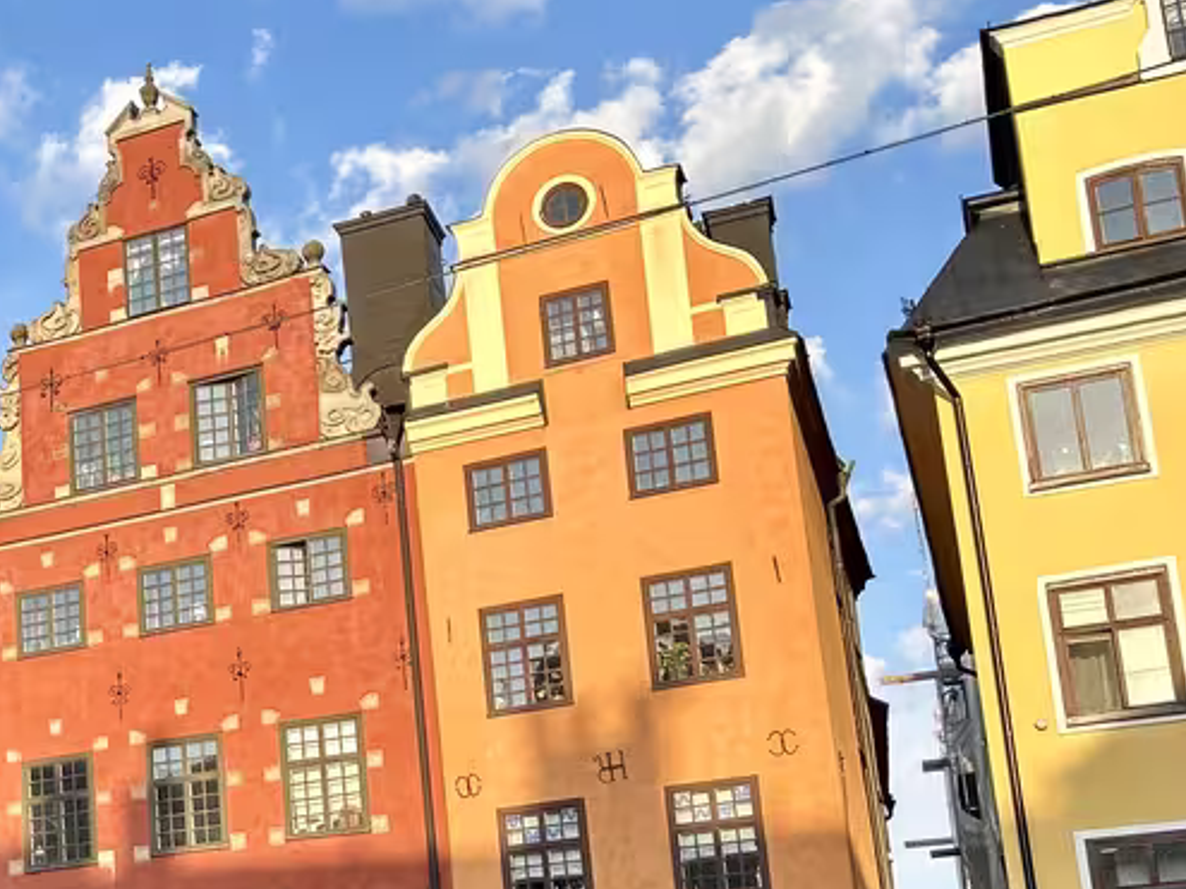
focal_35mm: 63
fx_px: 2158
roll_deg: +1.0
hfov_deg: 27.8
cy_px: 800
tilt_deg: +12.4
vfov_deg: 22.7
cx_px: -151
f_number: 1.5
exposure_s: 1/1147
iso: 50
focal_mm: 5.7
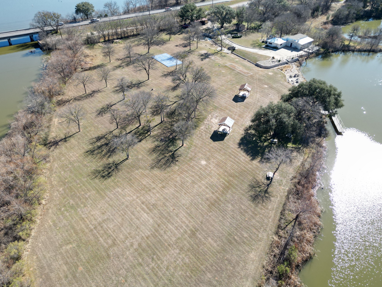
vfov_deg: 54.9
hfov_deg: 69.4
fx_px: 276
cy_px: 142
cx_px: 187
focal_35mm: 25
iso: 200
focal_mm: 6.72
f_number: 1.7
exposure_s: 1/2000
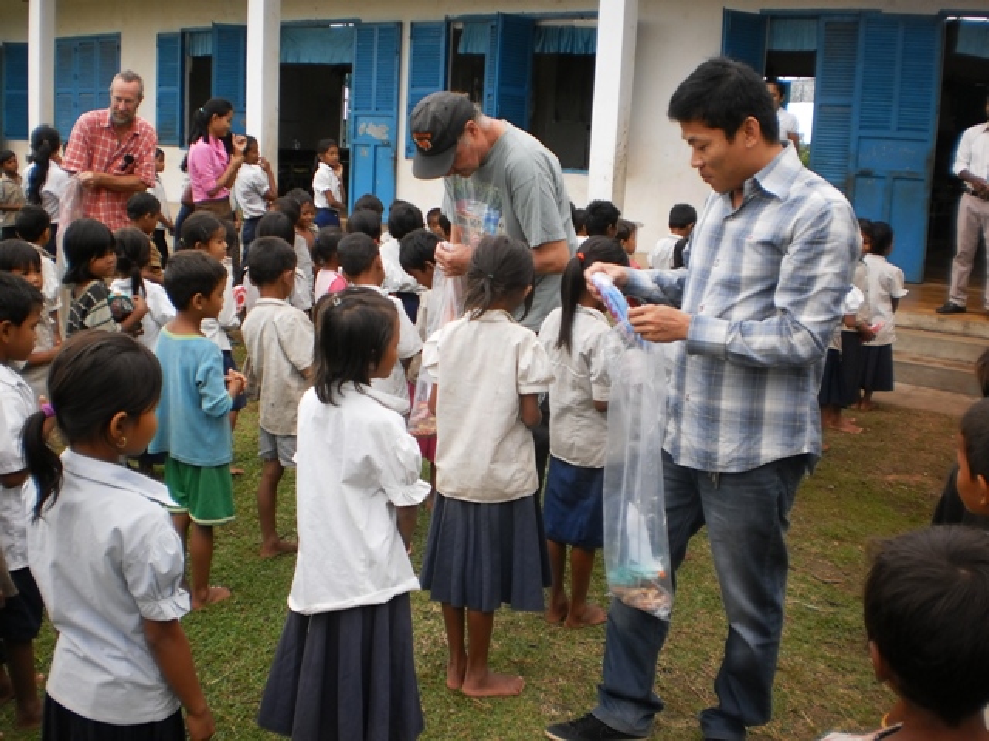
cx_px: 494
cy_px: 370
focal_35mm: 36
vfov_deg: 39.7
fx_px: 1029
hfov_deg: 51.4
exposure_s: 1/100
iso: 100
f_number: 3.1
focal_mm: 6.3
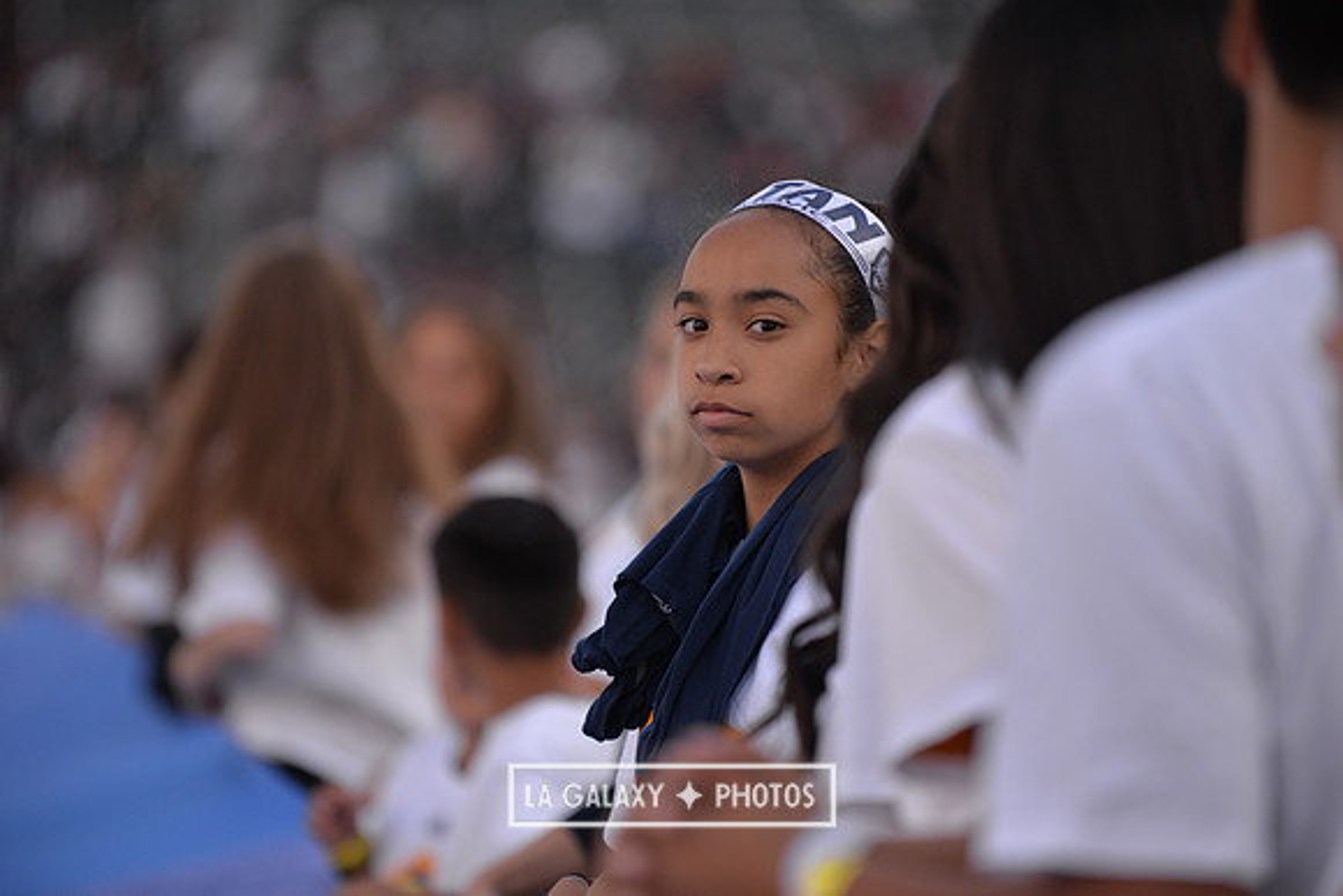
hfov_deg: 10.3
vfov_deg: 6.9
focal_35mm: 200
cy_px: 448
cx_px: 672
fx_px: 7463
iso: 640
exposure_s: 1/4000
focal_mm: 200
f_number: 2.8
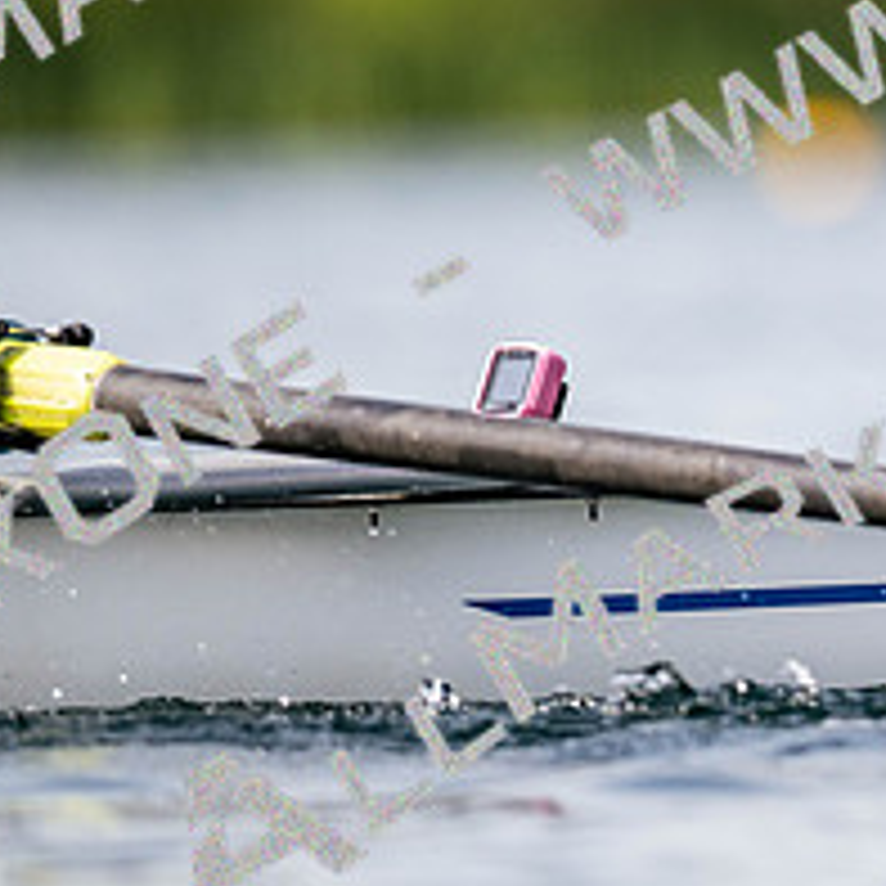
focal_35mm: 1504
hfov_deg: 1.2
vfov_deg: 1.2
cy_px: 254
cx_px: 1097
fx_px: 43552
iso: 200
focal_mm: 600
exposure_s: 1/2500
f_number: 4
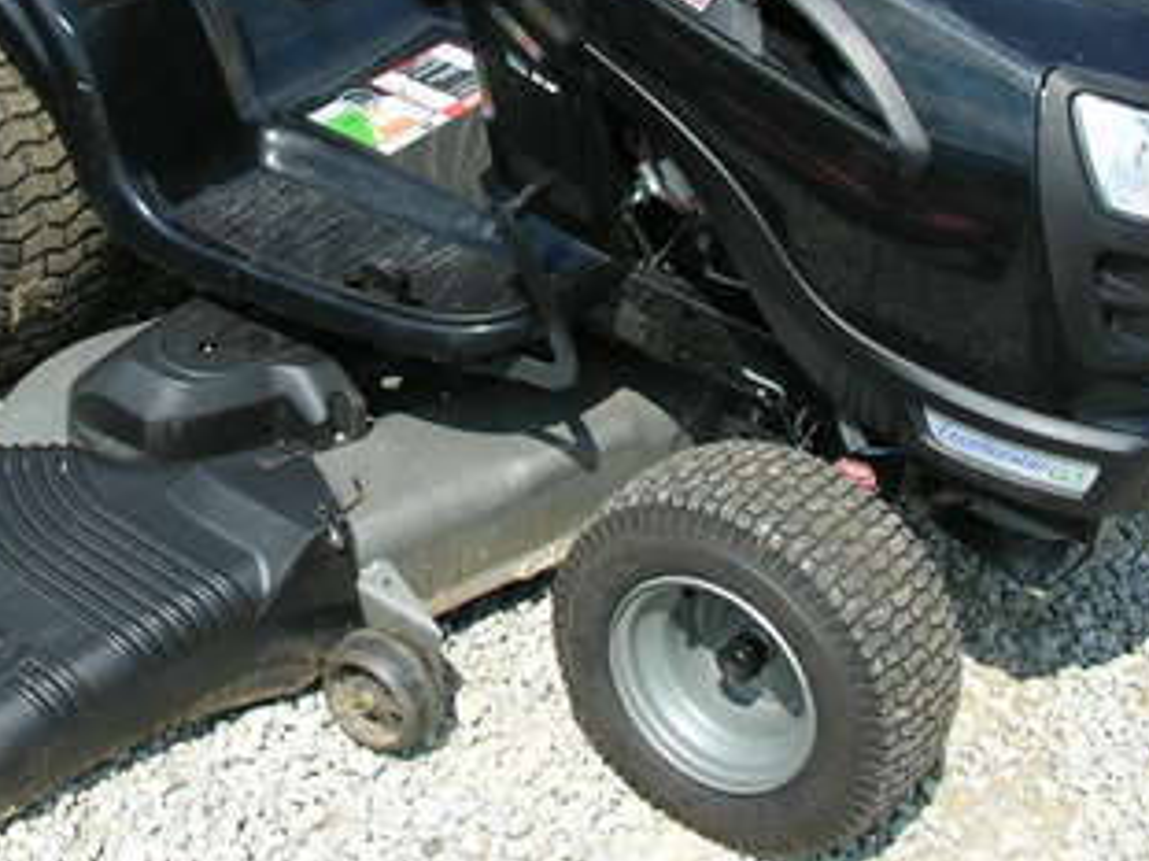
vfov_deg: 22.9
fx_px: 2090
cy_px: 168
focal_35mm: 63
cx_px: 373
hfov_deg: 30.5
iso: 50
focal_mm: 6
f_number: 3.7
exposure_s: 1/400
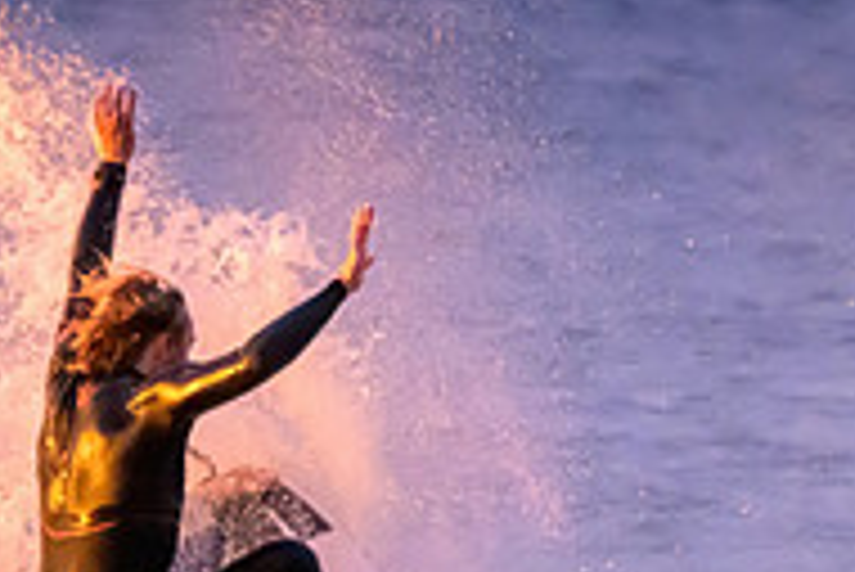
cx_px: 216
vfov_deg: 0.5
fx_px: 72443
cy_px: 709
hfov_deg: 0.7
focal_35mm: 3048
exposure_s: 1/400
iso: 25600
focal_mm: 1000
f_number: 11
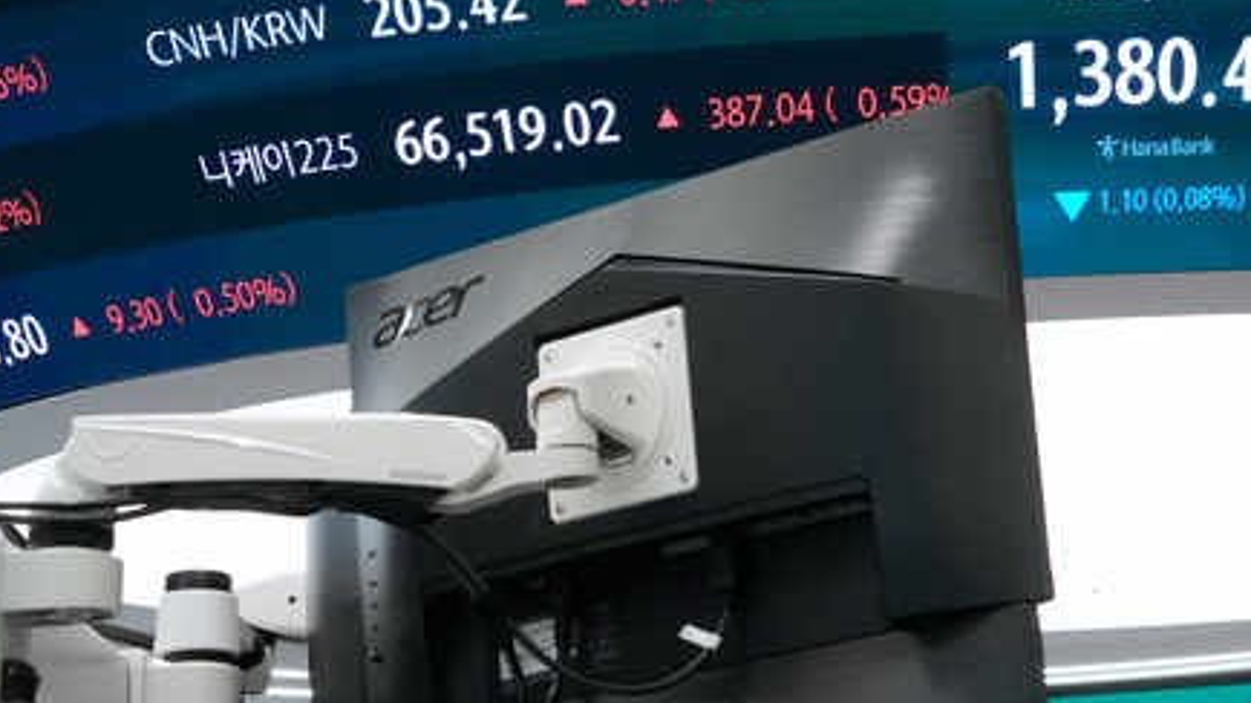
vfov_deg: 15.2
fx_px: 2620
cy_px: 562
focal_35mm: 79
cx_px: 1116
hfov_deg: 26.0
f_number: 7.1
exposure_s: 1/250
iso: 4000
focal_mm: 32
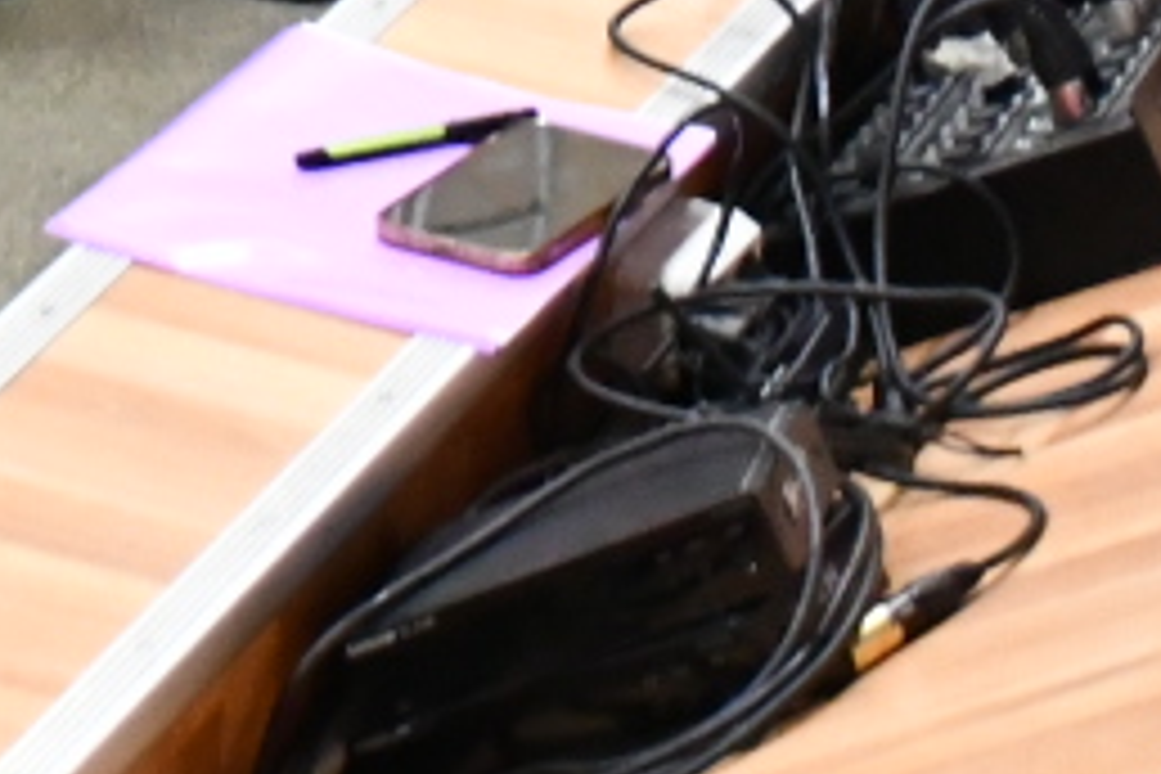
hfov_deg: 6.6
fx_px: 9706
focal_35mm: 301
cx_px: -1269
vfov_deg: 4.4
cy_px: -1364
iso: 4000
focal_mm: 32
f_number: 4
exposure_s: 1/60
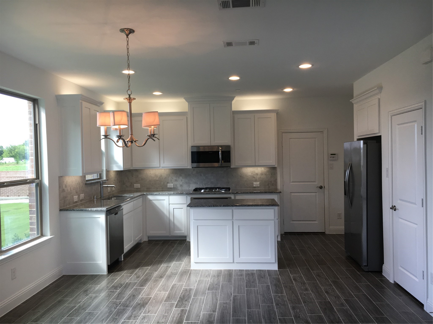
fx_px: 363
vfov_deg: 48.2
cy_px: 162
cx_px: 216
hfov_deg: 61.7
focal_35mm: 29
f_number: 2.2
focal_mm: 4.15
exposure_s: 1/120
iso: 40
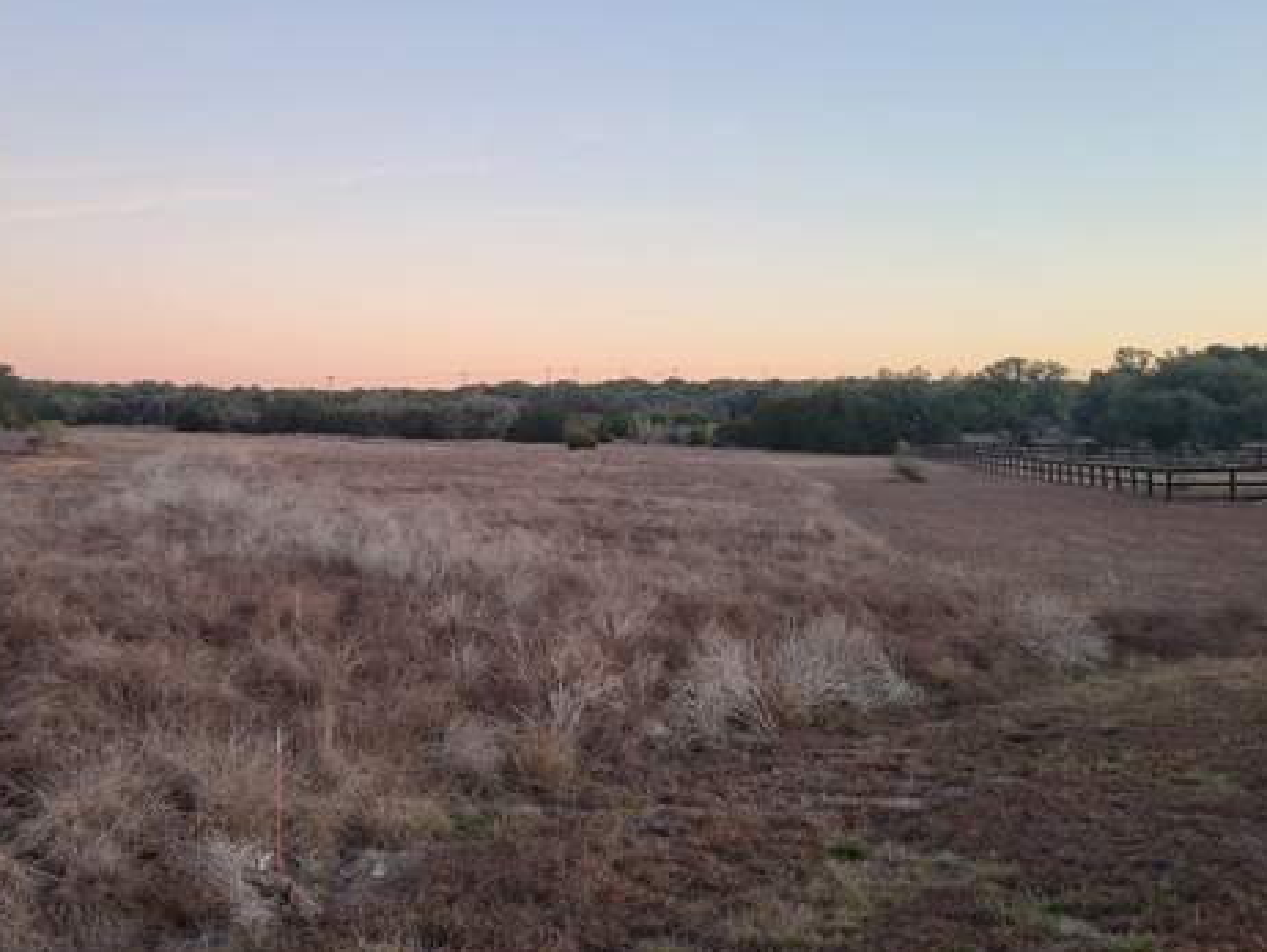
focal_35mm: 36
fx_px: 1318
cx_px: 494
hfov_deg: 50.9
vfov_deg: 39.6
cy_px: 420
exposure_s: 1/120
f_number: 1.8
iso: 64
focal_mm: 5.4
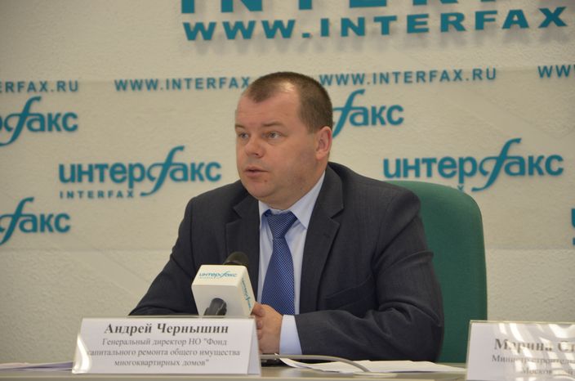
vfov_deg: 8.7
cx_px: 288
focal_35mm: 158
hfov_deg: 13.1
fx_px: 2510
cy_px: 190
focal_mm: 105
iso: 450
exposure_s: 1/30
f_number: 5.6
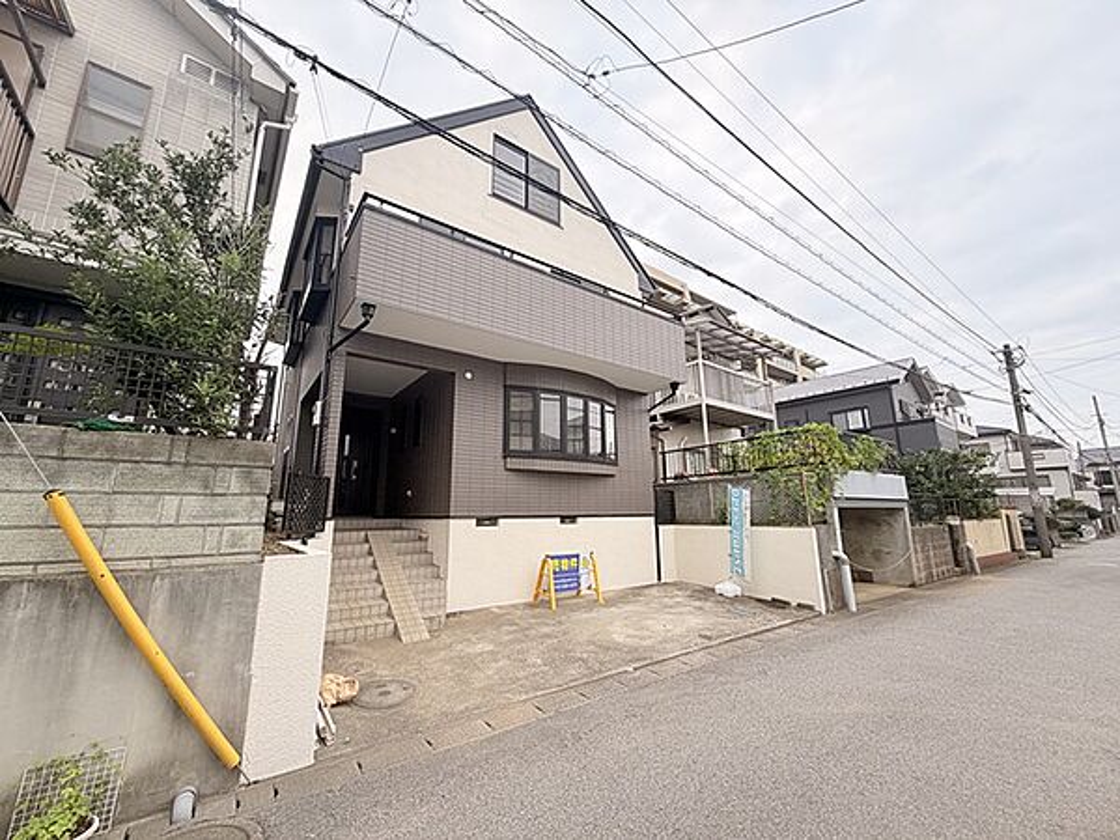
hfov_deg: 102.1
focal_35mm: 14
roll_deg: +1.4
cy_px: 420
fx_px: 453
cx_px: 560
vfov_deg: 85.7
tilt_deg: +12.8
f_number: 2.2
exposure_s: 1/514
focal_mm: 2.22
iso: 40
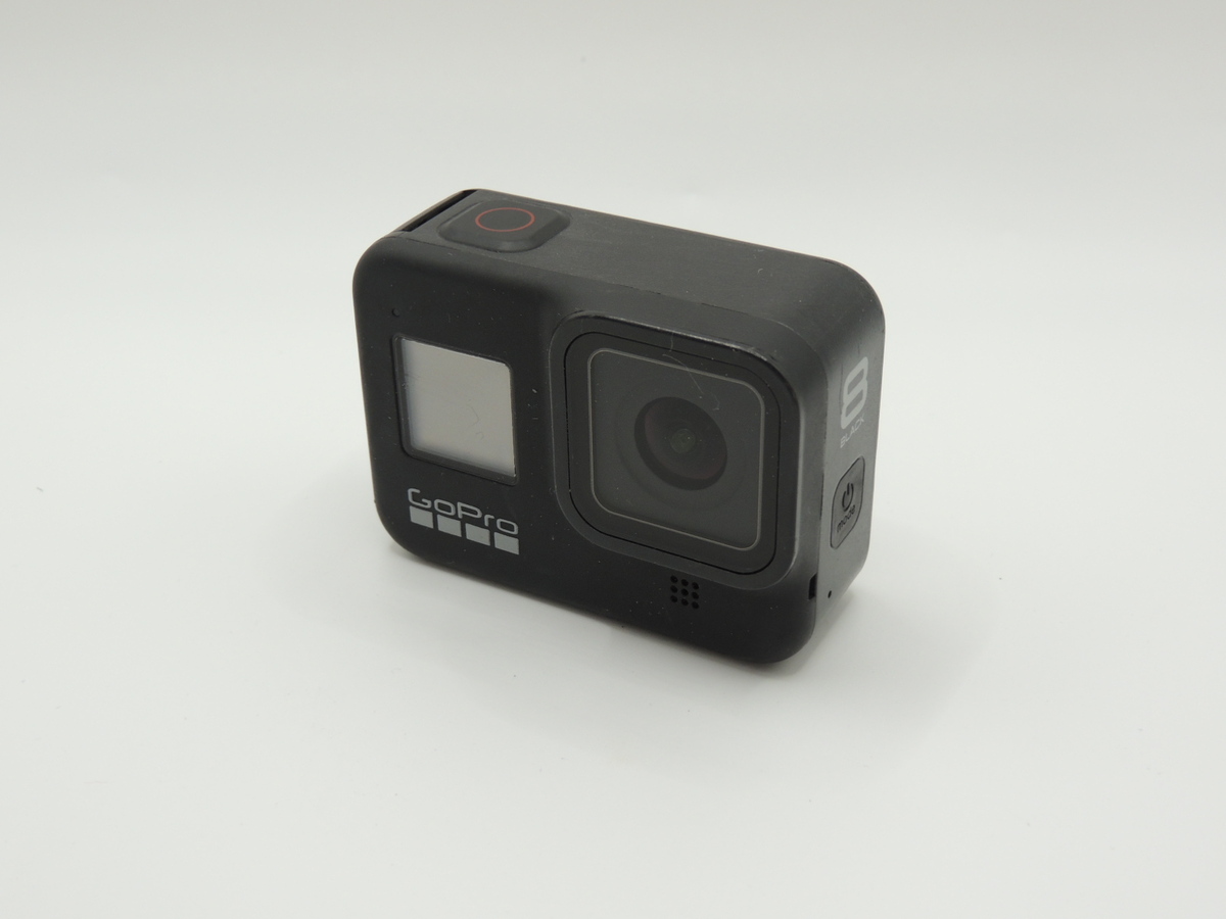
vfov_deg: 30.9
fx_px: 1665
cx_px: 613
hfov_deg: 40.4
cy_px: 460
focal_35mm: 47
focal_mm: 8.3
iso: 160
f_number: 3.5
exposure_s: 1/50
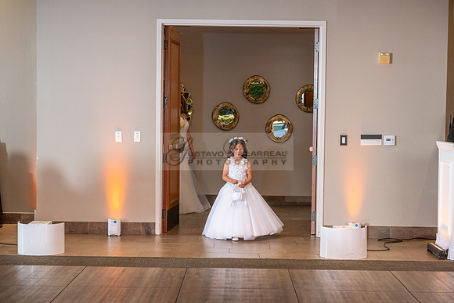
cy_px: 152
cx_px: 227
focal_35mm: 70
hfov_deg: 28.8
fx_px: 883
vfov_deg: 19.5
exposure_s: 1/200
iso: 800
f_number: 3.5
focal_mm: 70
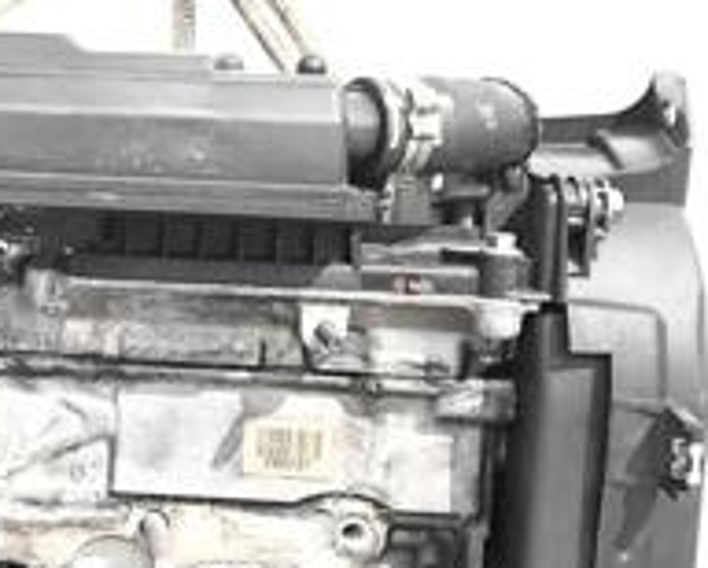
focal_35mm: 91
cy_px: 148
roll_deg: +0.5
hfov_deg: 19.9
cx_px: -111
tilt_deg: -3.2
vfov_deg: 16.8
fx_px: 1909
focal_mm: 3.99
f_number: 1.8
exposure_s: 1/2183
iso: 20
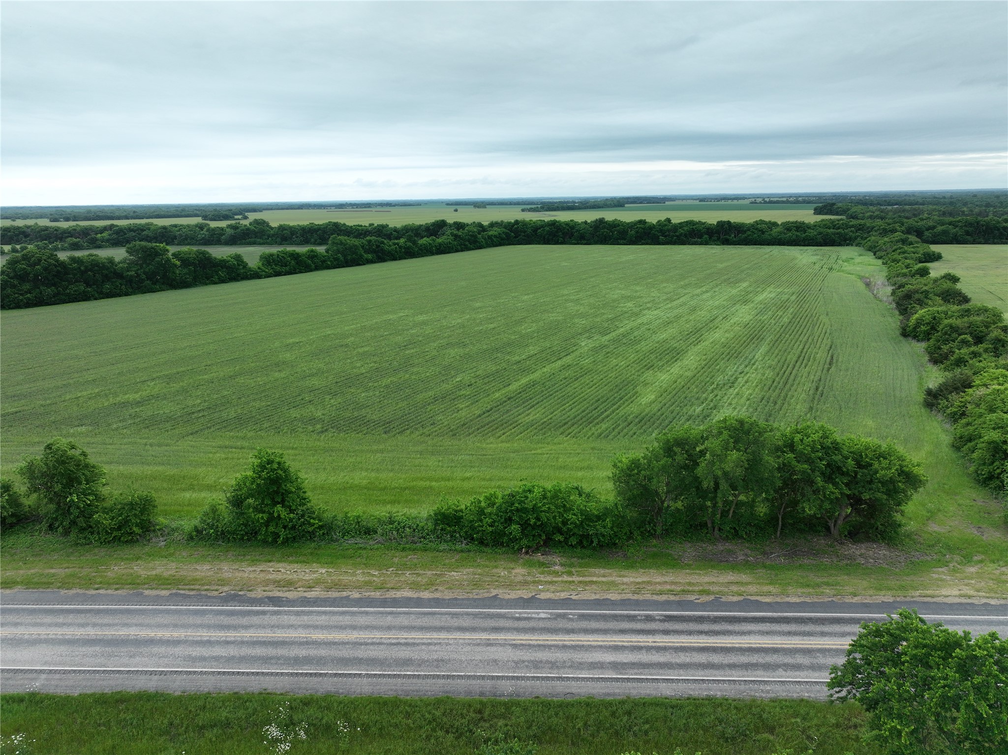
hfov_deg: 71.6
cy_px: 378
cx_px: 504
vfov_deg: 56.8
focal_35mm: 24
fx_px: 699
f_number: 2.8
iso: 200
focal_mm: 12.29
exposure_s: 1/1000
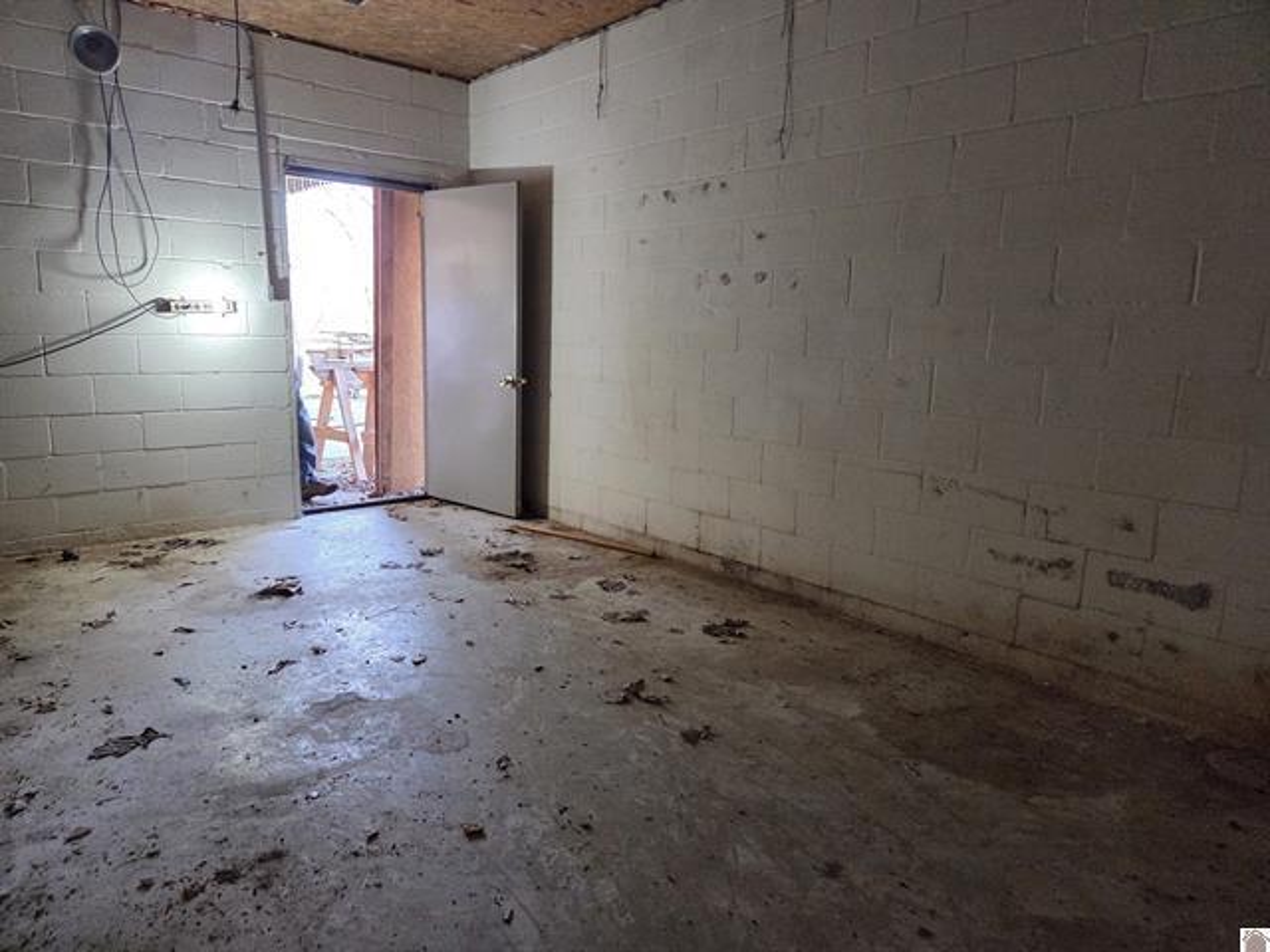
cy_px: 476
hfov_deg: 73.9
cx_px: 635
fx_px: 844
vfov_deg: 58.9
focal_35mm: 23
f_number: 1.8
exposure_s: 1/120
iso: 640
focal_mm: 5.4
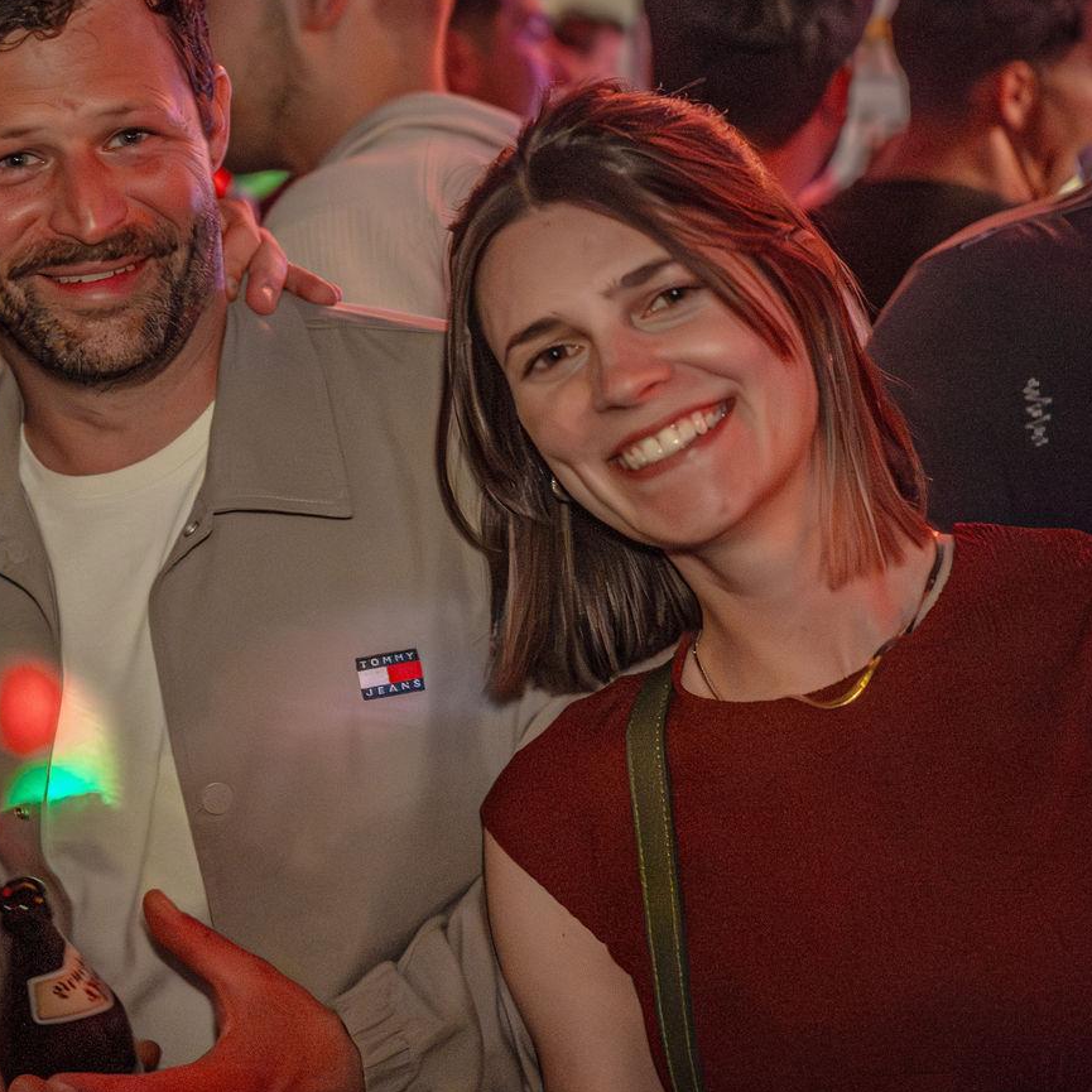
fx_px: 2356
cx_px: -57
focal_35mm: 66
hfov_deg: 24.6
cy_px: 490
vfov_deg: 26.1
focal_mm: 35
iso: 20000
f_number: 2
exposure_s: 1/160
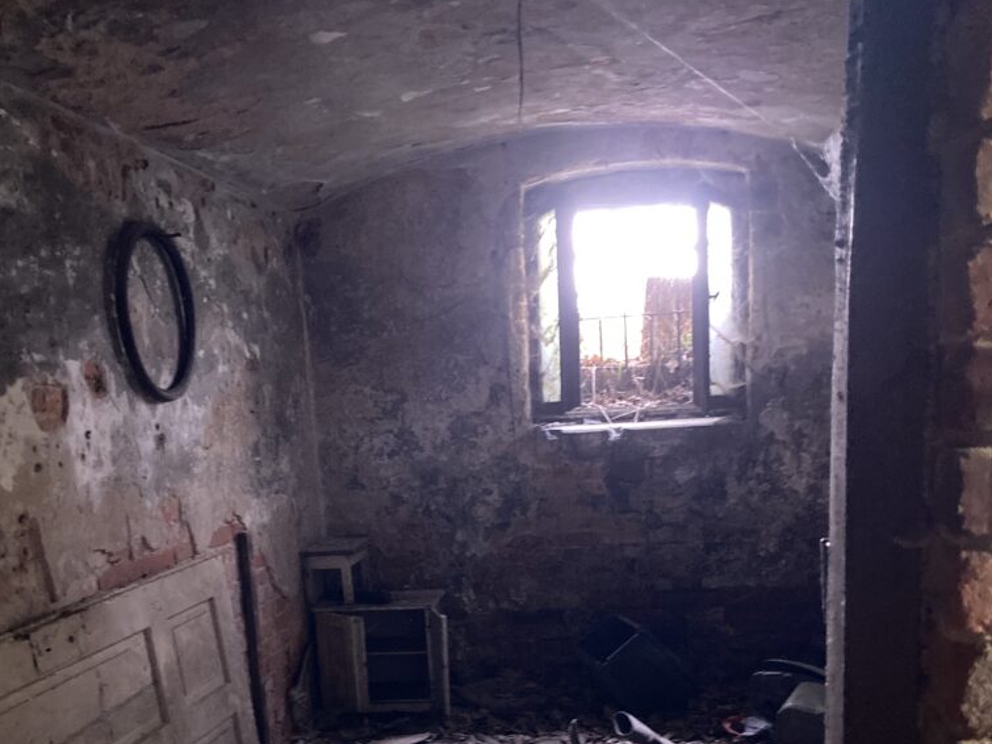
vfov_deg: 36.5
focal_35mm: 38
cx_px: 494
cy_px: 592
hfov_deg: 49.0
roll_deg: +0.7
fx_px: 1089
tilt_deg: -9.4
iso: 640
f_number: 1.8
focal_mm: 3.99
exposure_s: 1/20
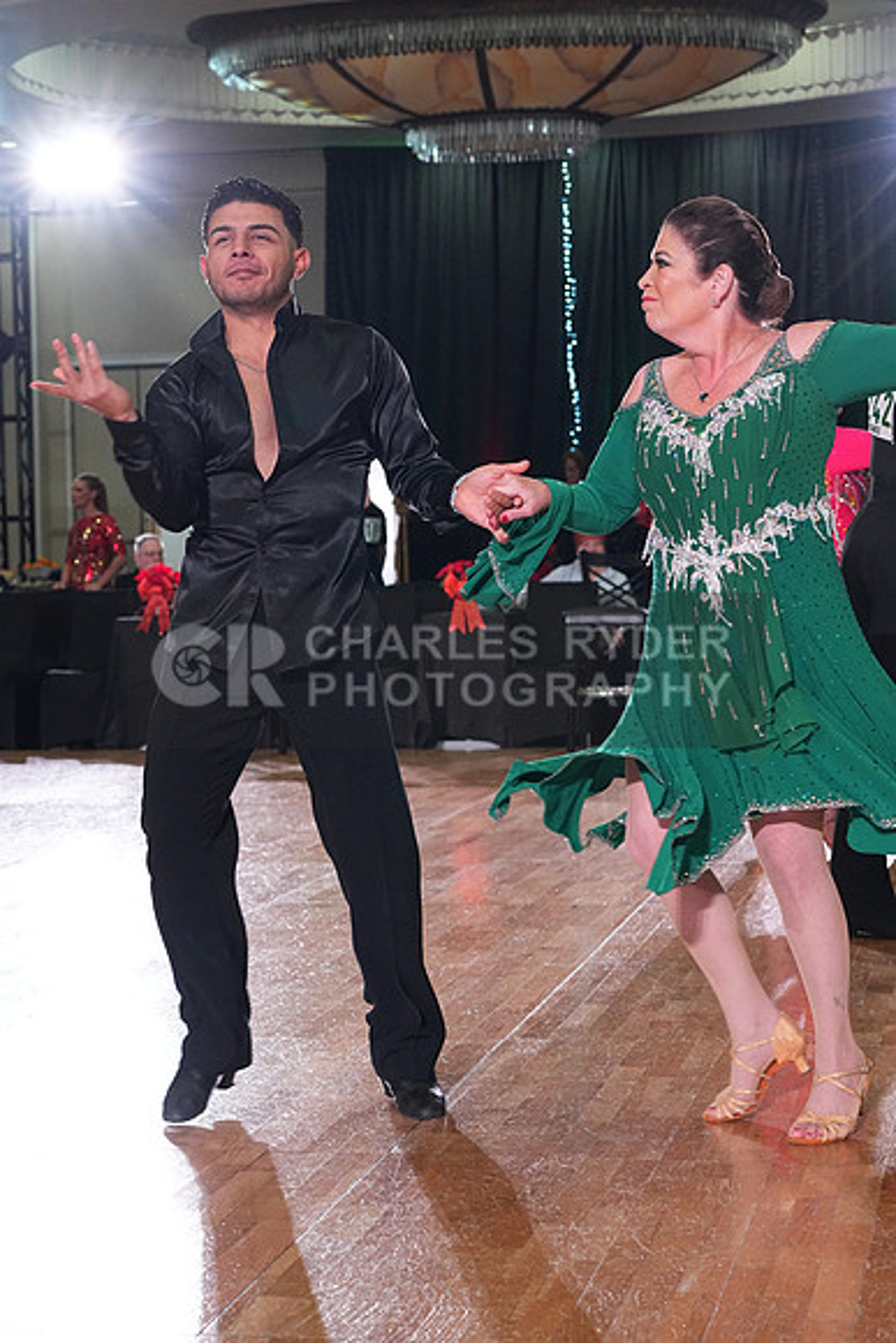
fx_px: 2612
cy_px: 672
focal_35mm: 70
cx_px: 448
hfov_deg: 19.5
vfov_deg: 28.8
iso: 5000
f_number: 6.3
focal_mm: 70
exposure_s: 1/320
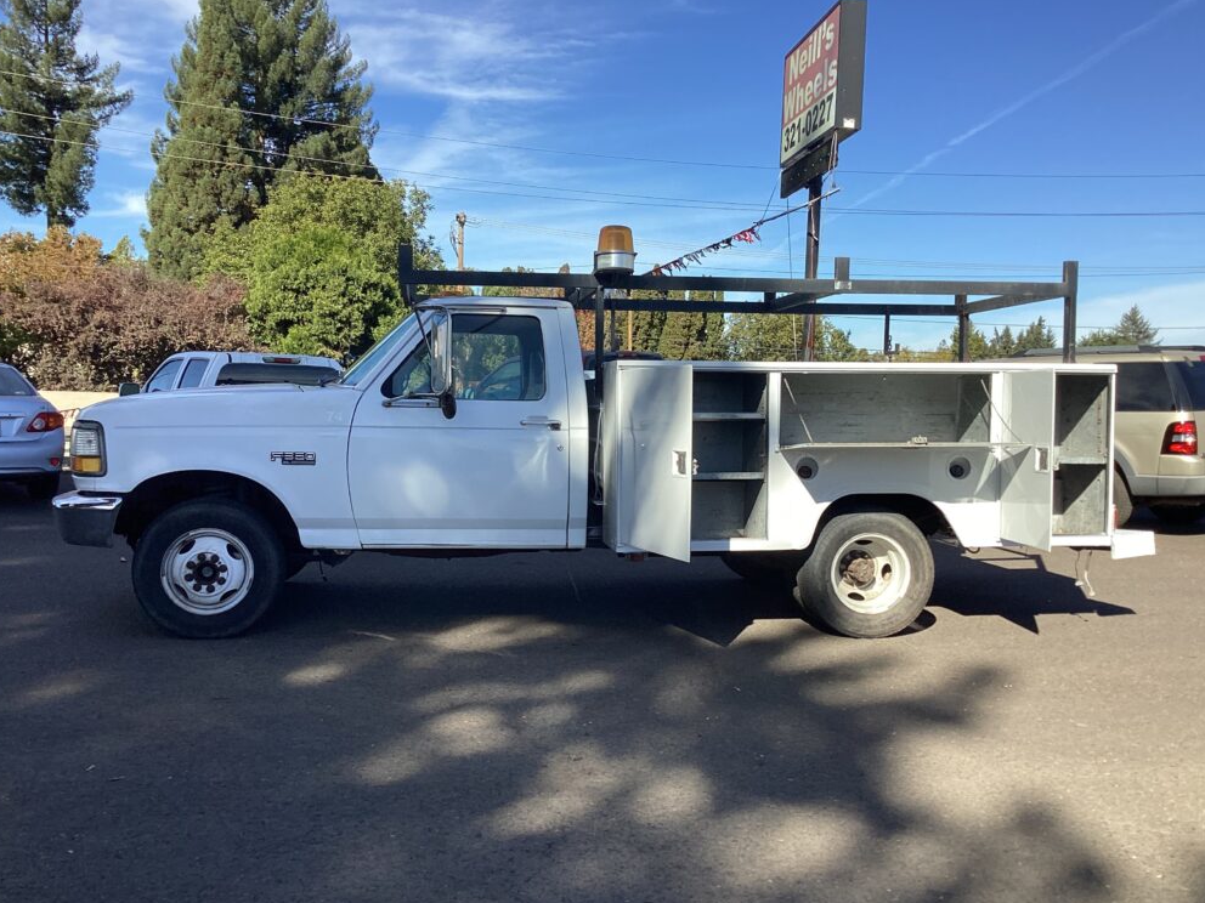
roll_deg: -1.5
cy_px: 461
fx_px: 1114
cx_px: 605
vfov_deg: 44.2
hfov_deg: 56.8
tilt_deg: -3.5
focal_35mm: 32
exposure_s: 1/1031
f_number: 2.4
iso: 25
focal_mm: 3.3
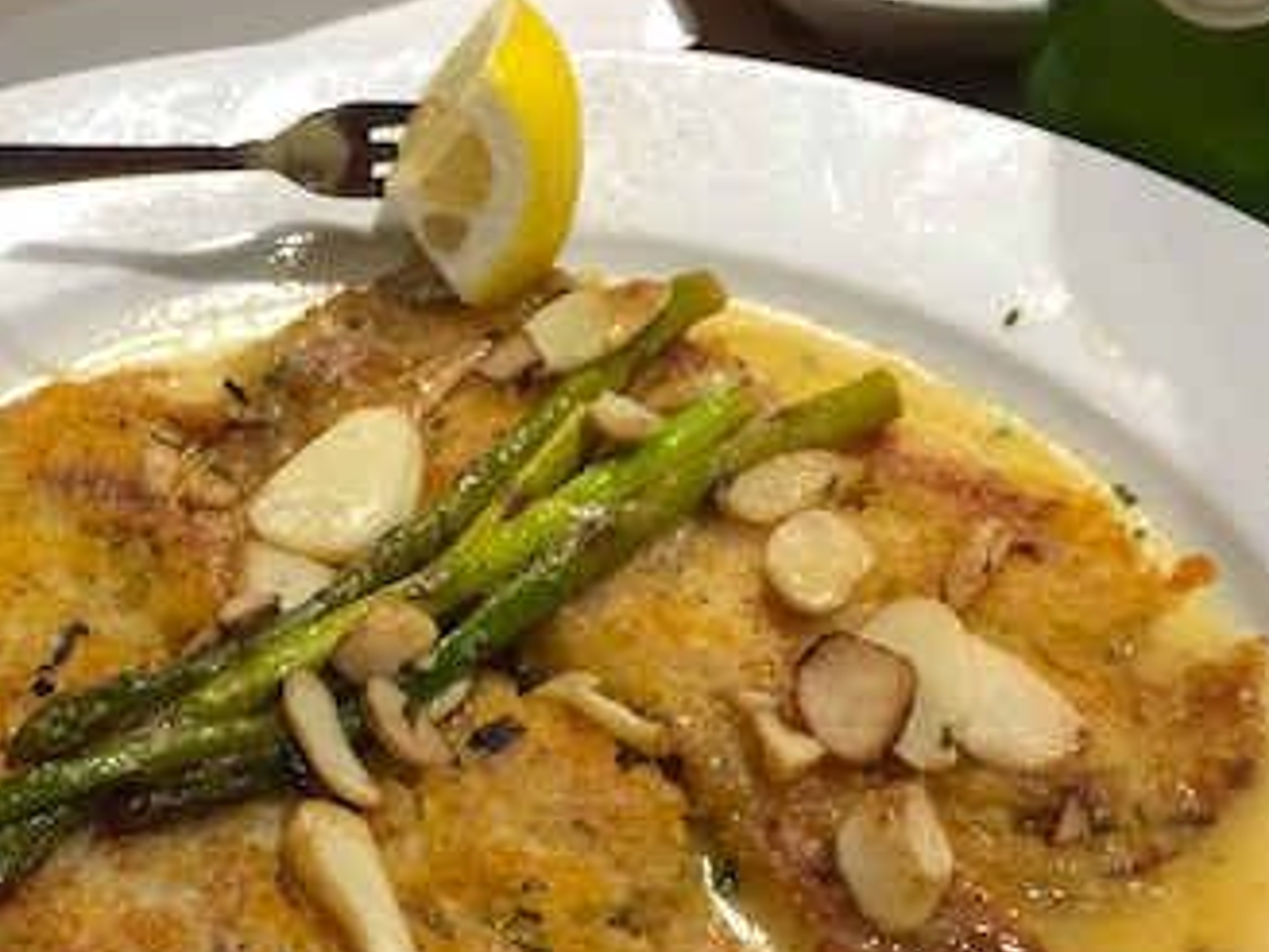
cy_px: 824
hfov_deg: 35.8
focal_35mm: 53
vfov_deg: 26.7
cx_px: 414
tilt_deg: -46.6
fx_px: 1943
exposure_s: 1/4
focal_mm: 4.15
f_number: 2.2
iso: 100
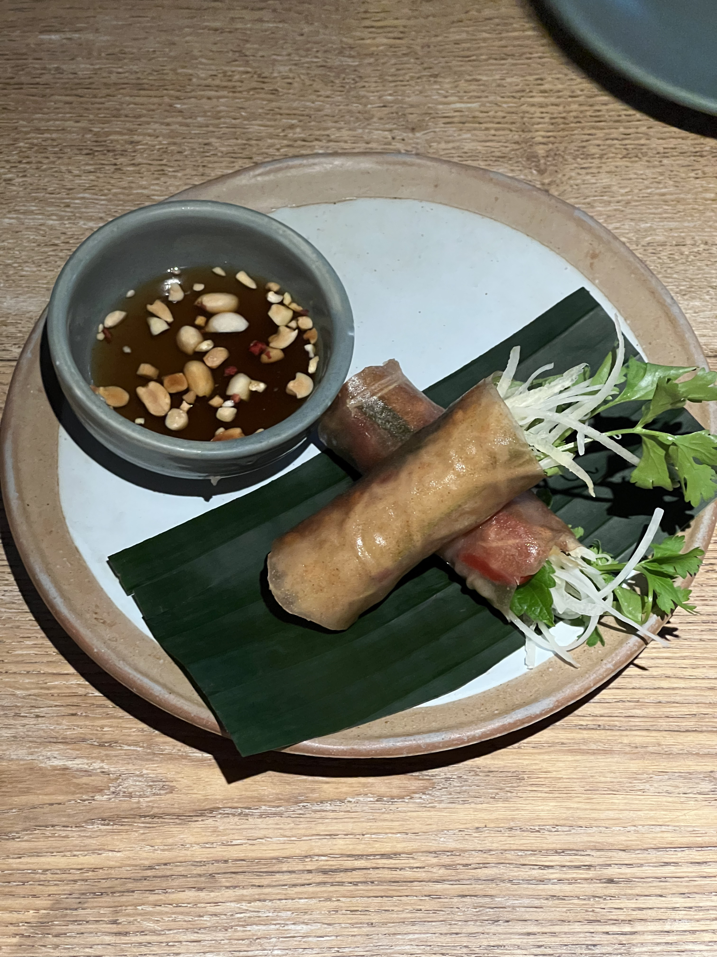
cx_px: 358
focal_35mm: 77
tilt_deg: -57.5
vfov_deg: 25.3
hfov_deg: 19.1
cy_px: 478
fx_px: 2127
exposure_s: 1/50
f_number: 2.8
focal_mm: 9
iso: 800
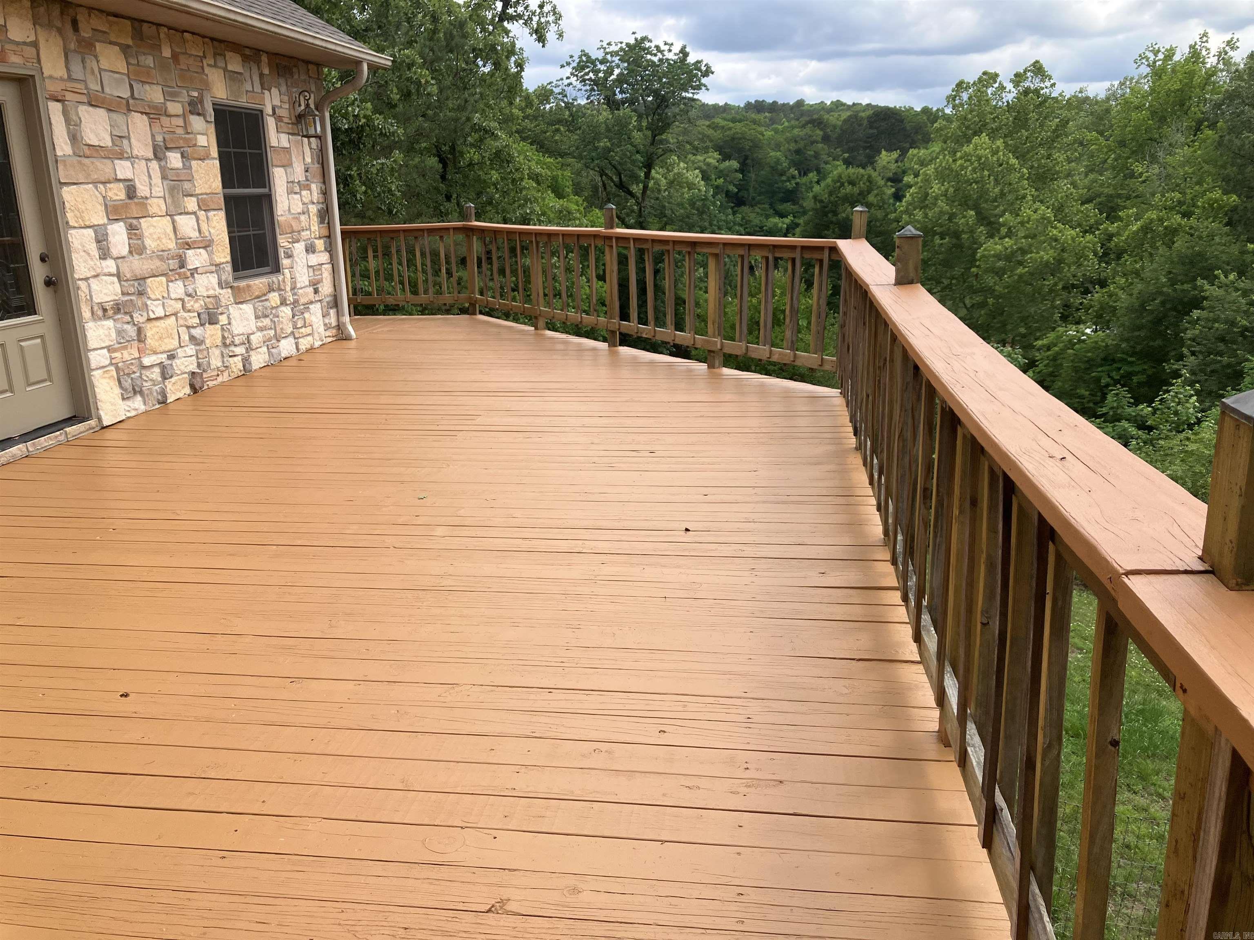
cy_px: 470
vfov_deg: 49.7
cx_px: 627
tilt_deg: -12.5
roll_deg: +2.2
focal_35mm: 28
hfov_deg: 63.4
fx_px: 1014
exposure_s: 1/1012
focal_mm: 3.99
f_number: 1.8
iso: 32
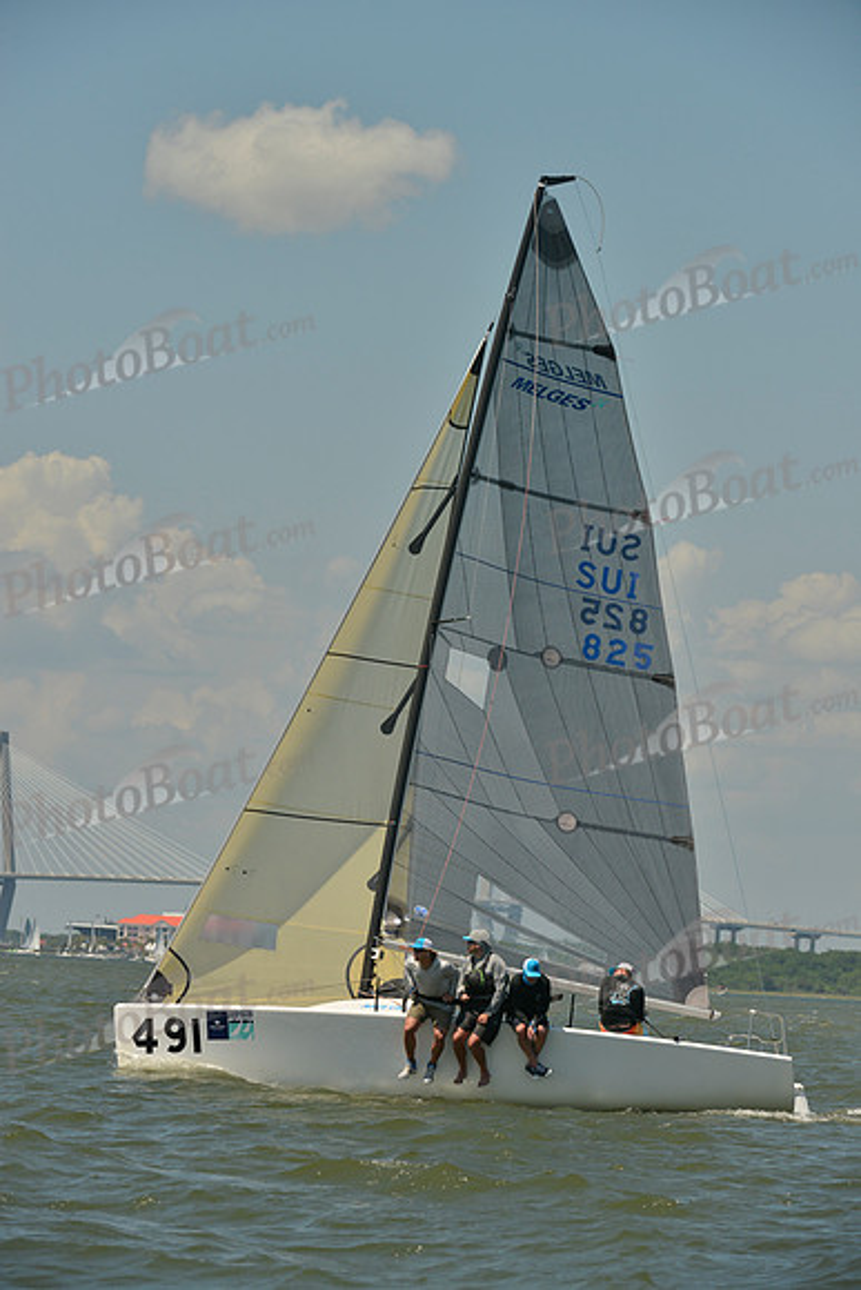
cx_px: 430
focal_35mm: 200
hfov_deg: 6.9
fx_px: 7170
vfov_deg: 10.3
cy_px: 645
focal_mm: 200
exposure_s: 1/1250
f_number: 9
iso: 280
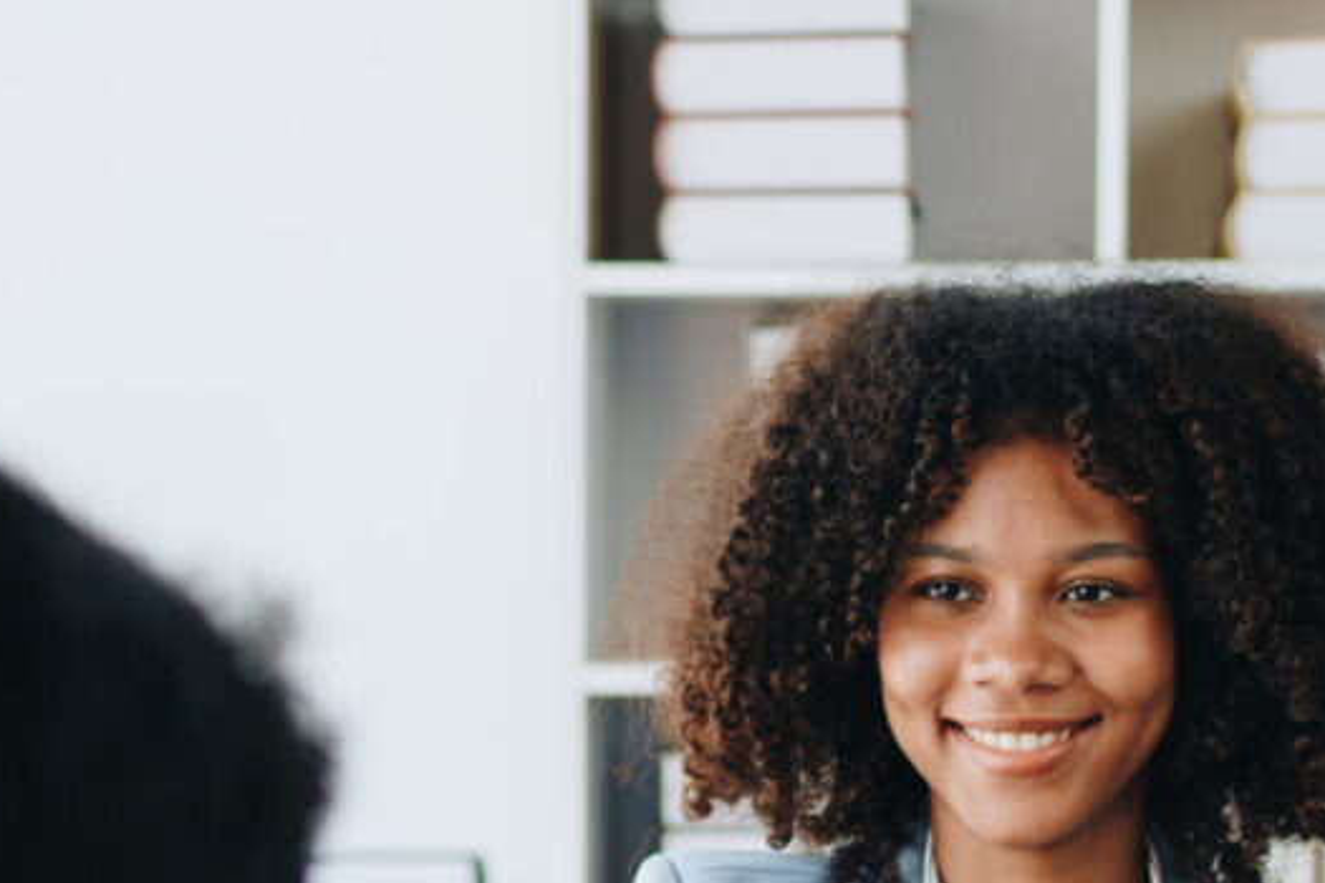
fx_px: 3975
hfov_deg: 18.5
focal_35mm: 108
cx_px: 68
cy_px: 1075
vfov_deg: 12.4
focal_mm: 35
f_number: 1.4
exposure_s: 1/1000
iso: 100
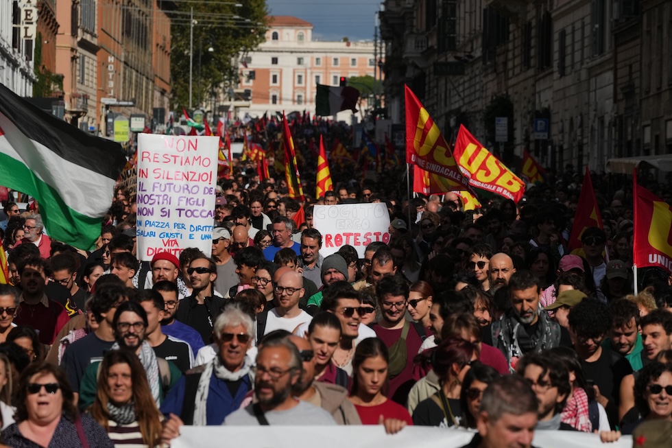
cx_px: 336
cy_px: 224
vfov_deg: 6.0
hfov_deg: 9.0
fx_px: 4274
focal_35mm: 229
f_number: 10
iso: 1000
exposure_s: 1/5000
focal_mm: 229
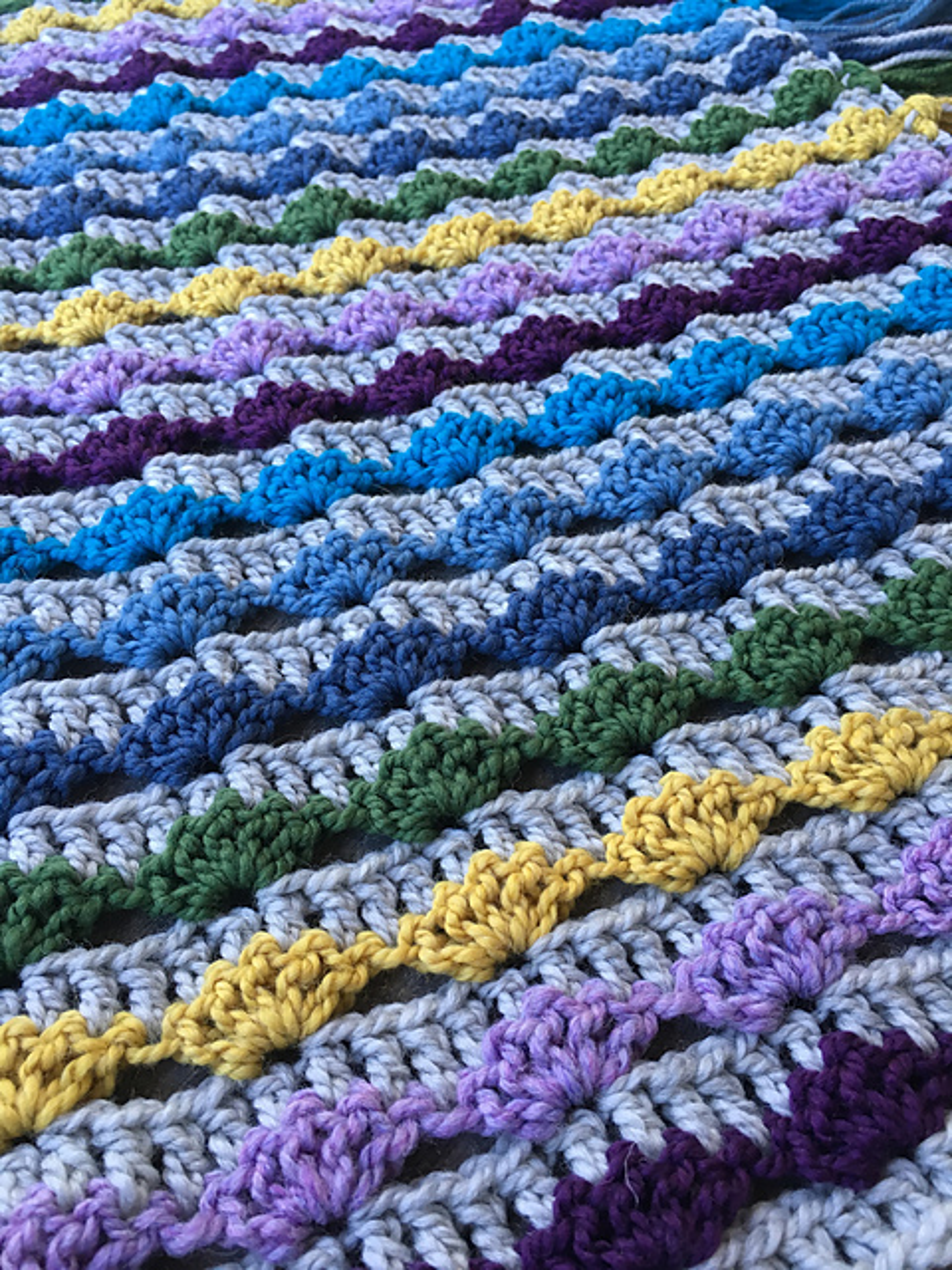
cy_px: 635
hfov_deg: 48.2
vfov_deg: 61.7
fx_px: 1063
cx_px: 476
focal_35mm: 29
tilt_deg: -49.8
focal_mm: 4.15
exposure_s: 1/30
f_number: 2.2
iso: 32
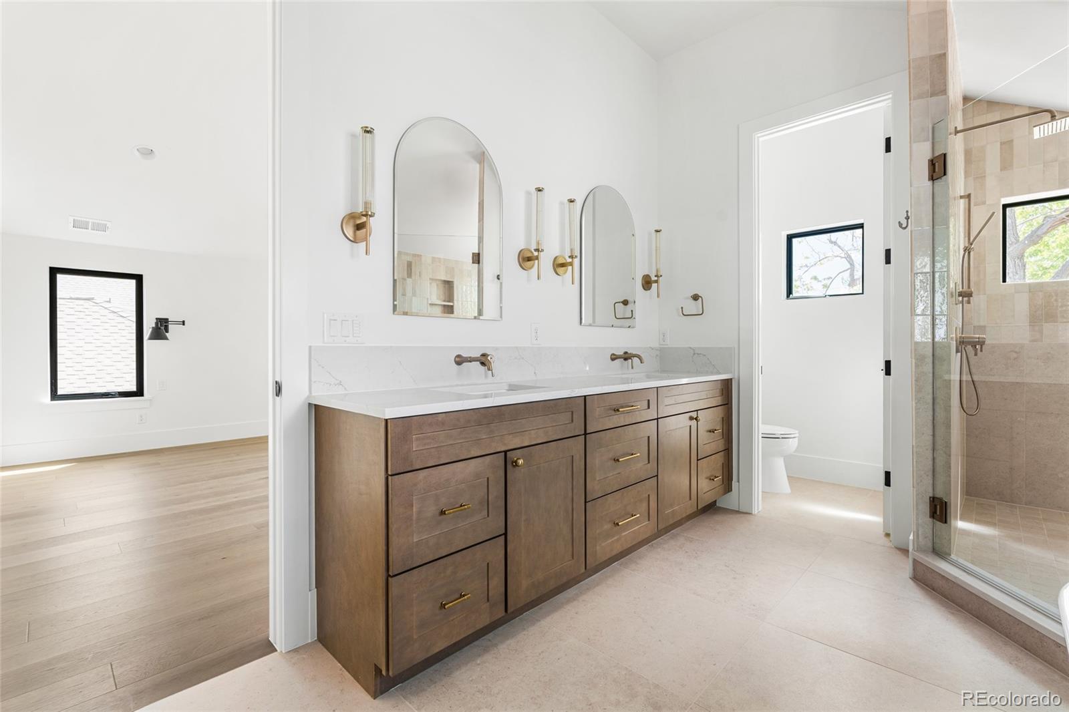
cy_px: 356
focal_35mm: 16
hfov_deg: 96.7
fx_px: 475
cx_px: 534
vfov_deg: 73.7
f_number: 8
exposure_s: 1/2
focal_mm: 16
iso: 100
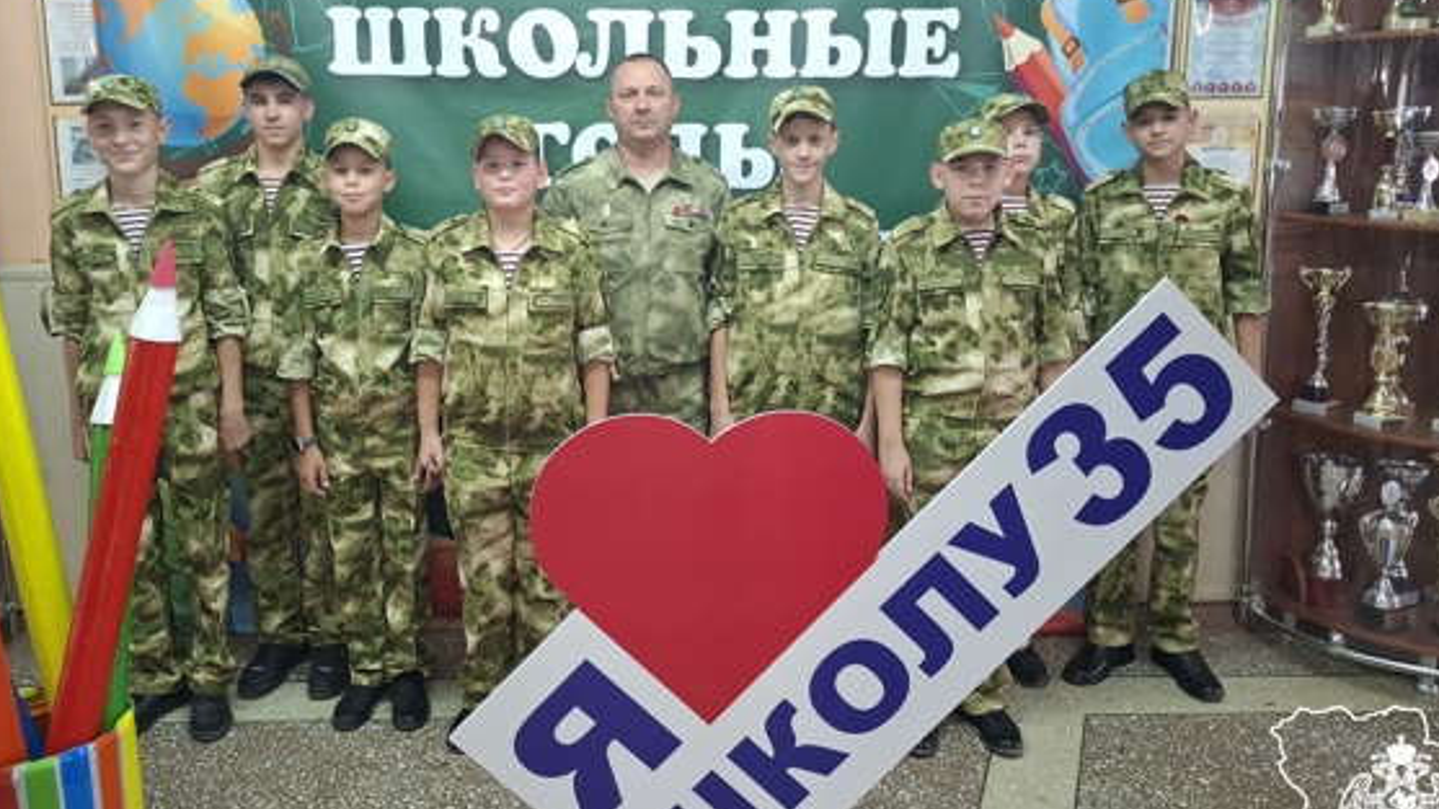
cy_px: 318
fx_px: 1144
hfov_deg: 64.2
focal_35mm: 30
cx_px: 665
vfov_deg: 38.7
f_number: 1.8
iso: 250
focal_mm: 5.54
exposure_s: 1/33
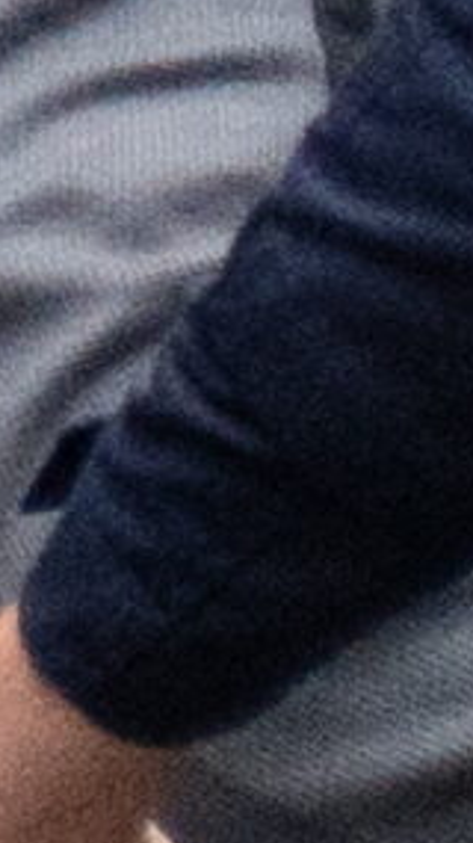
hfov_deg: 0.4
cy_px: -920
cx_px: -882
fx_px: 75833
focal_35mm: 3396
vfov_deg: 0.6
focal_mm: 105
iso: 1600
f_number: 4
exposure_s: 1/200
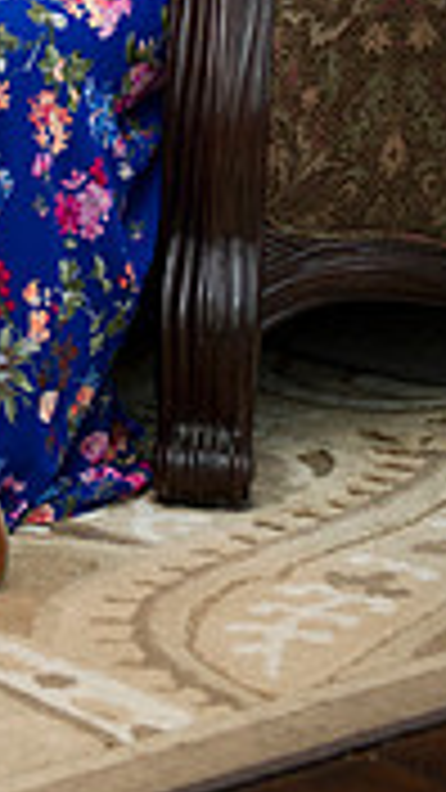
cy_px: -99
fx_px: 3091
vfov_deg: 14.3
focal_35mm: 147
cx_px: -218
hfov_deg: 8.1
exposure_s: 1/100
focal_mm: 55
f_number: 3.2
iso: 1600
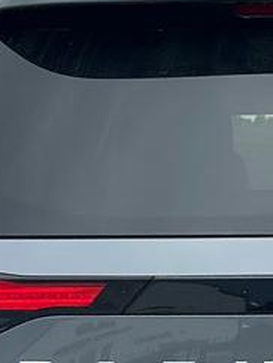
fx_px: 2650
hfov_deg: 5.9
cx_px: 360
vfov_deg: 7.8
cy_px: 400
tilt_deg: -3.8
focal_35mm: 252
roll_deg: +0.2
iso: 80
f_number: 1.78
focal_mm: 6.86
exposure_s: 1/3257
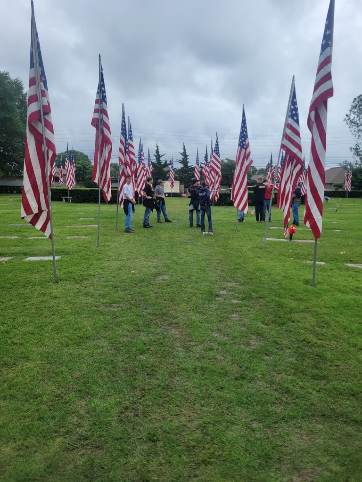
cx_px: 181
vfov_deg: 67.3
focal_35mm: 26
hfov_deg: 53.1
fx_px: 363
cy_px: 241
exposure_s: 1/2240
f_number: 1.8
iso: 40
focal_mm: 5.4
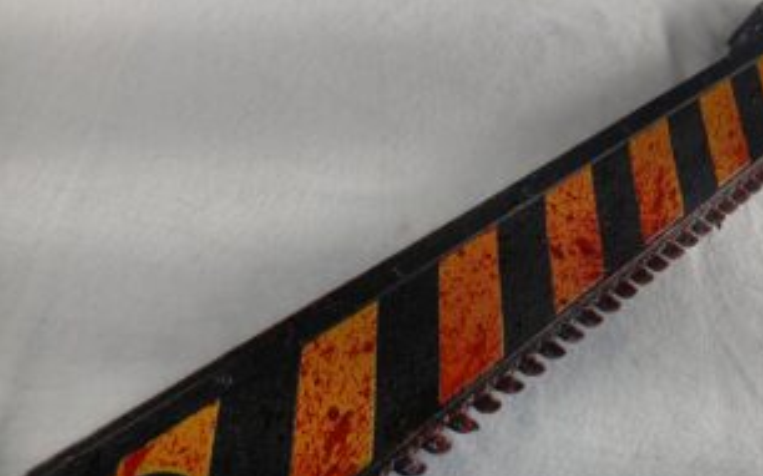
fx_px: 748
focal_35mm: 36
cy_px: 329
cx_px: 496
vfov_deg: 34.9
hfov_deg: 53.2
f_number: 1.8
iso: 32
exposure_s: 1/100
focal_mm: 3.98
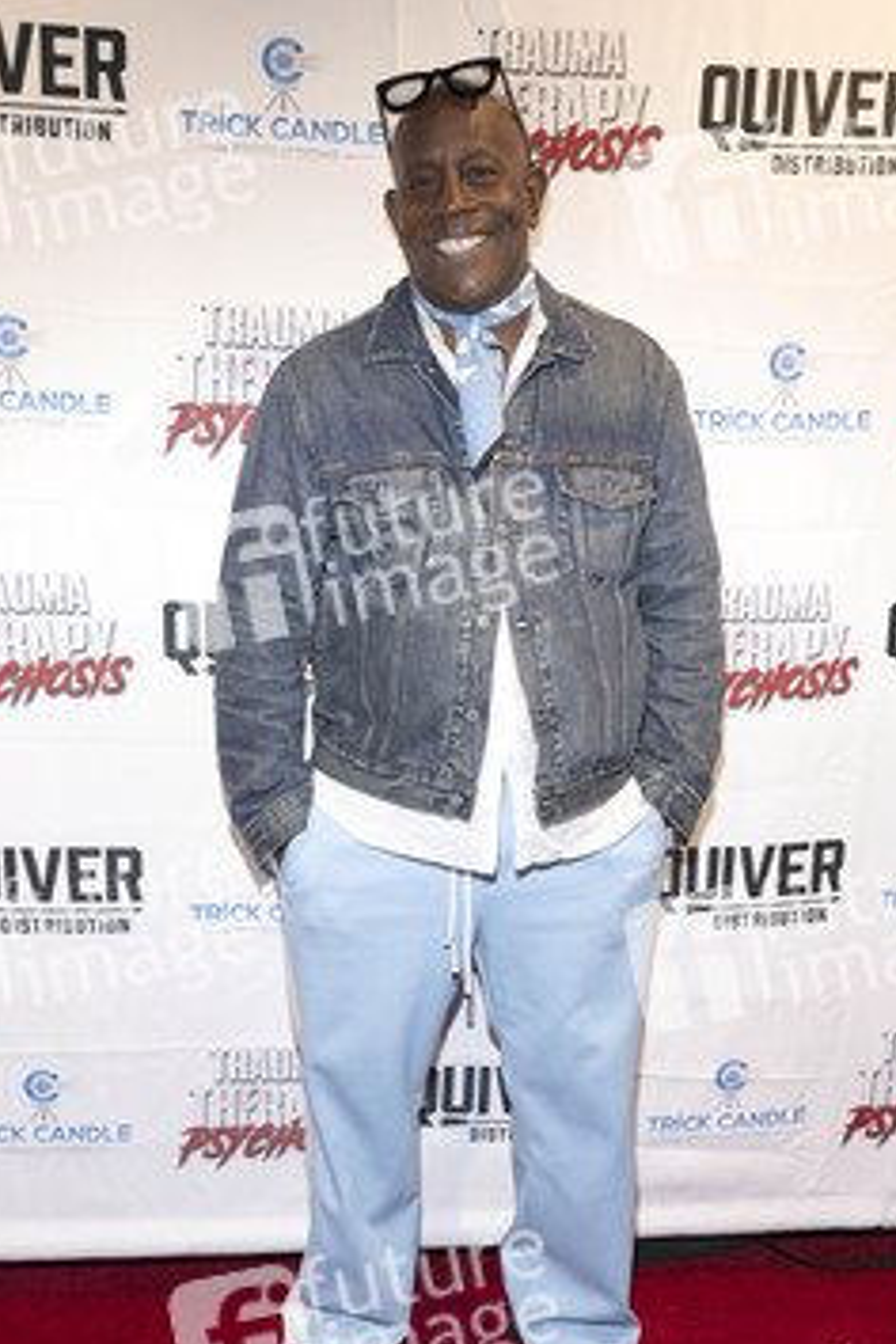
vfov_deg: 53.6
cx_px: 475
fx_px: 1328
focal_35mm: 36
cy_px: 752
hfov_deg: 37.3
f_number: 5.6
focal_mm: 31.5
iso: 800
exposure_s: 1/200
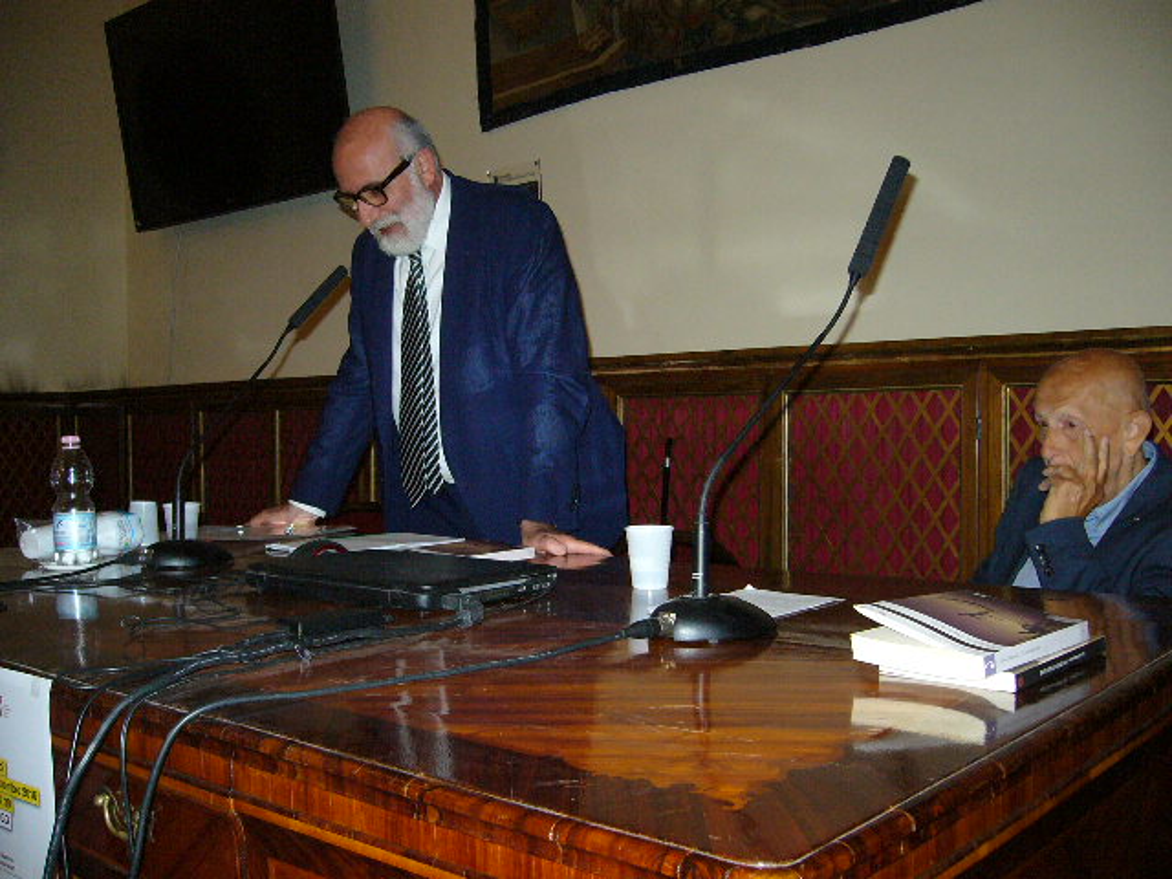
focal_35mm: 35
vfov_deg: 40.7
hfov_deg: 52.6
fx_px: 1185
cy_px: 440
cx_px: 586
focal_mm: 5.8
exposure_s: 1/60
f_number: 2.8
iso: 300
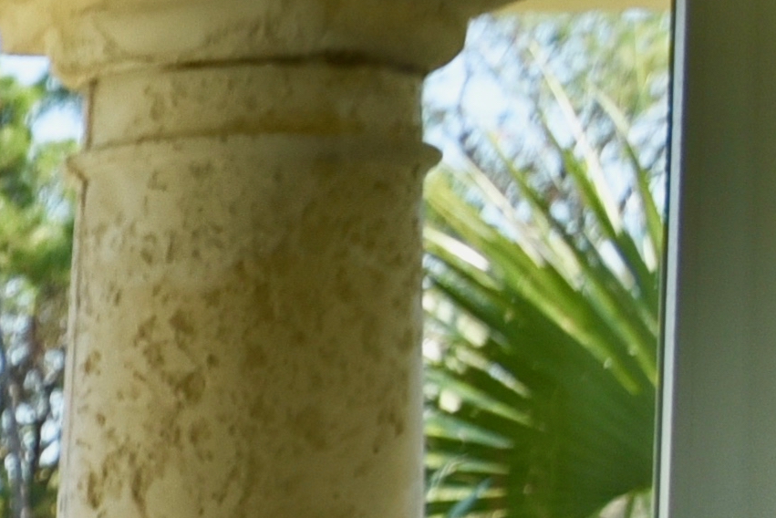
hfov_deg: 9.0
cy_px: 1011
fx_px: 4269
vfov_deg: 6.7
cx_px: -1279
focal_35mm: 198
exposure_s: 1/4000
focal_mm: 28
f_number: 4
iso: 1400
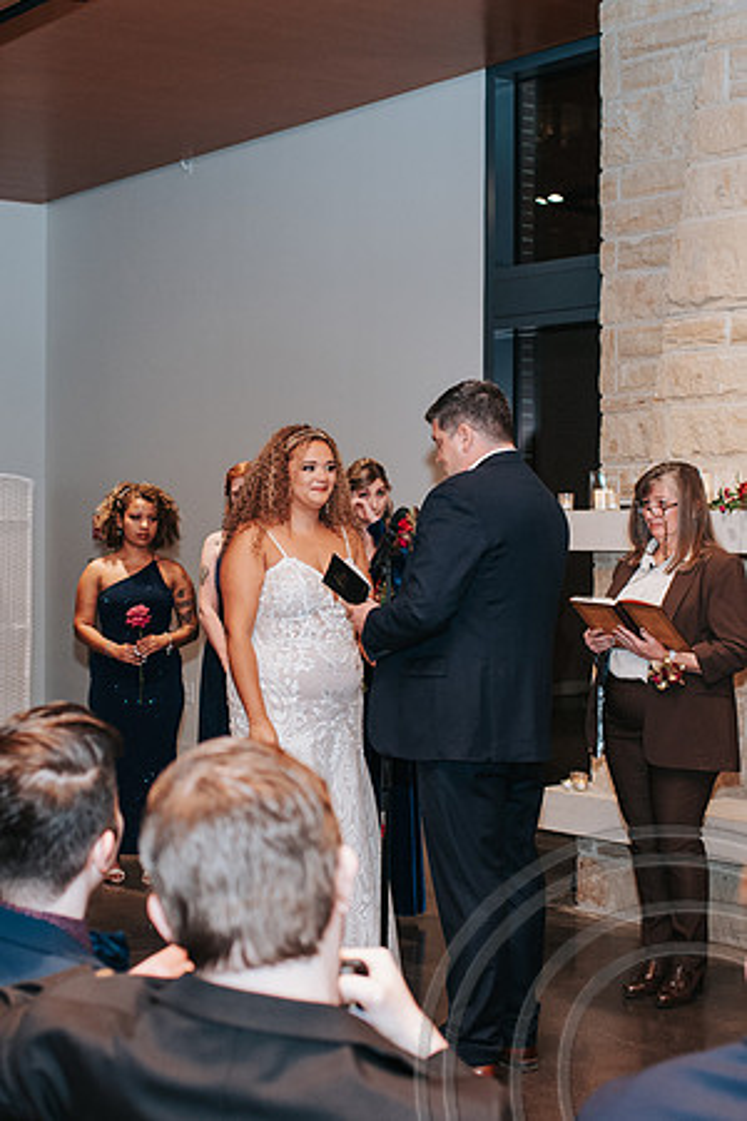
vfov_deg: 32.2
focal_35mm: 62
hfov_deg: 21.7
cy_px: 552
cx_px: 297
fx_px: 1943
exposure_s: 1/200
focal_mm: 35
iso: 1000
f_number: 2.8
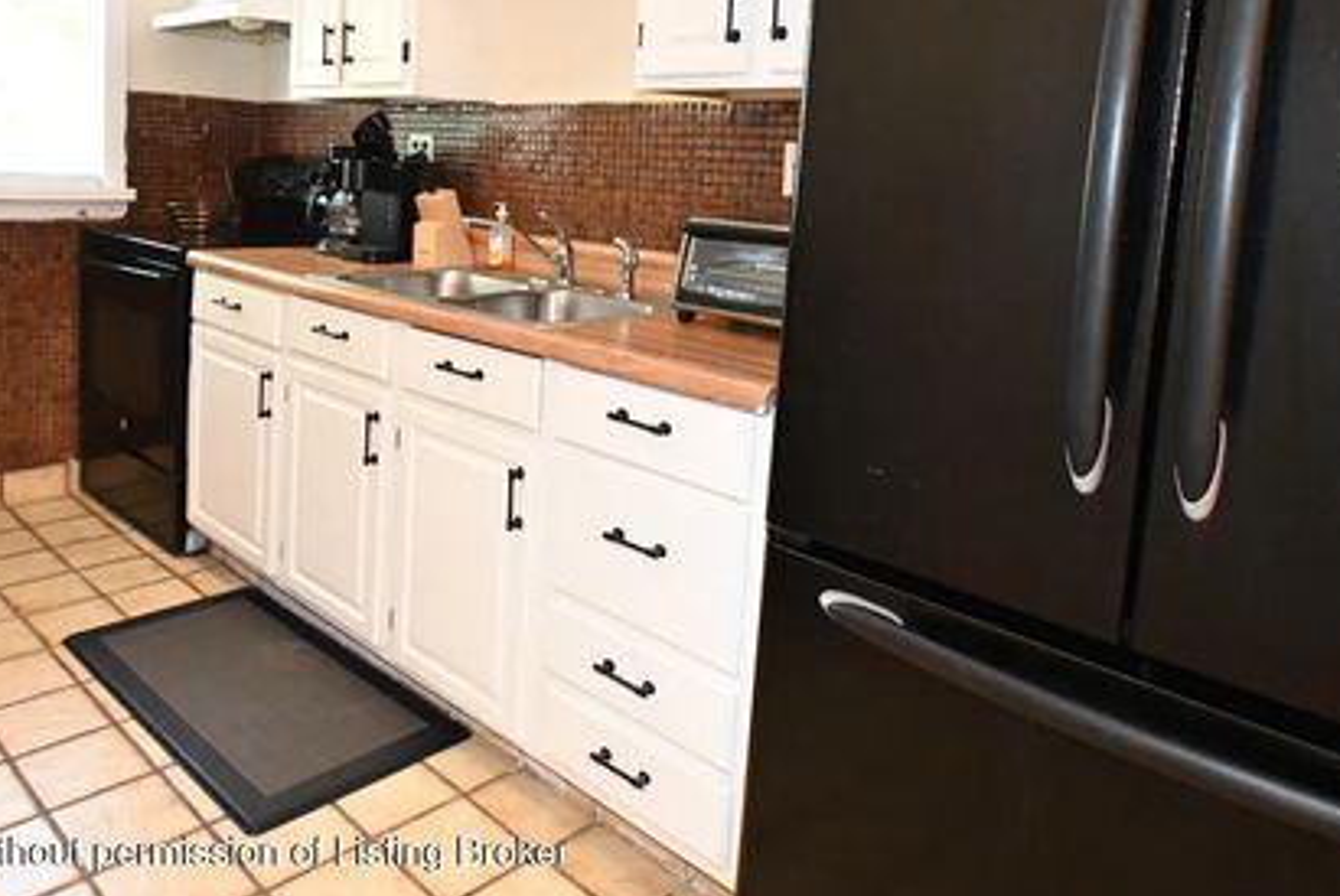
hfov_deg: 64.5
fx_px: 1043
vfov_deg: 44.9
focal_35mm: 28
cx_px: 502
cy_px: 220
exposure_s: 1/60
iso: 2200
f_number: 4
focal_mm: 12
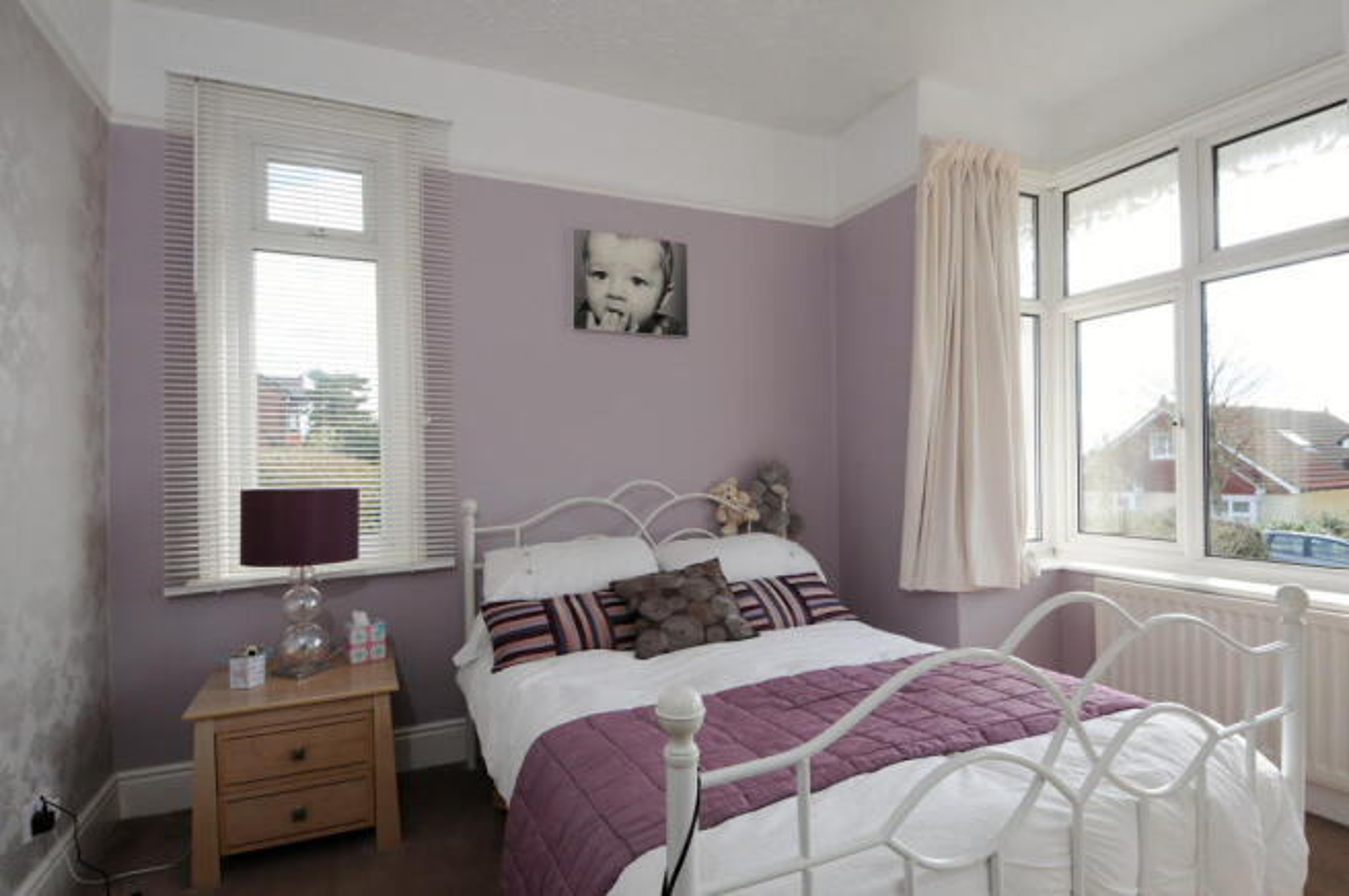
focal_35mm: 18
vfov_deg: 67.3
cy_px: 448
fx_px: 674
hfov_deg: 90.1
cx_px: 674
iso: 200
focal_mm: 12
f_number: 10
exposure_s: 1/60
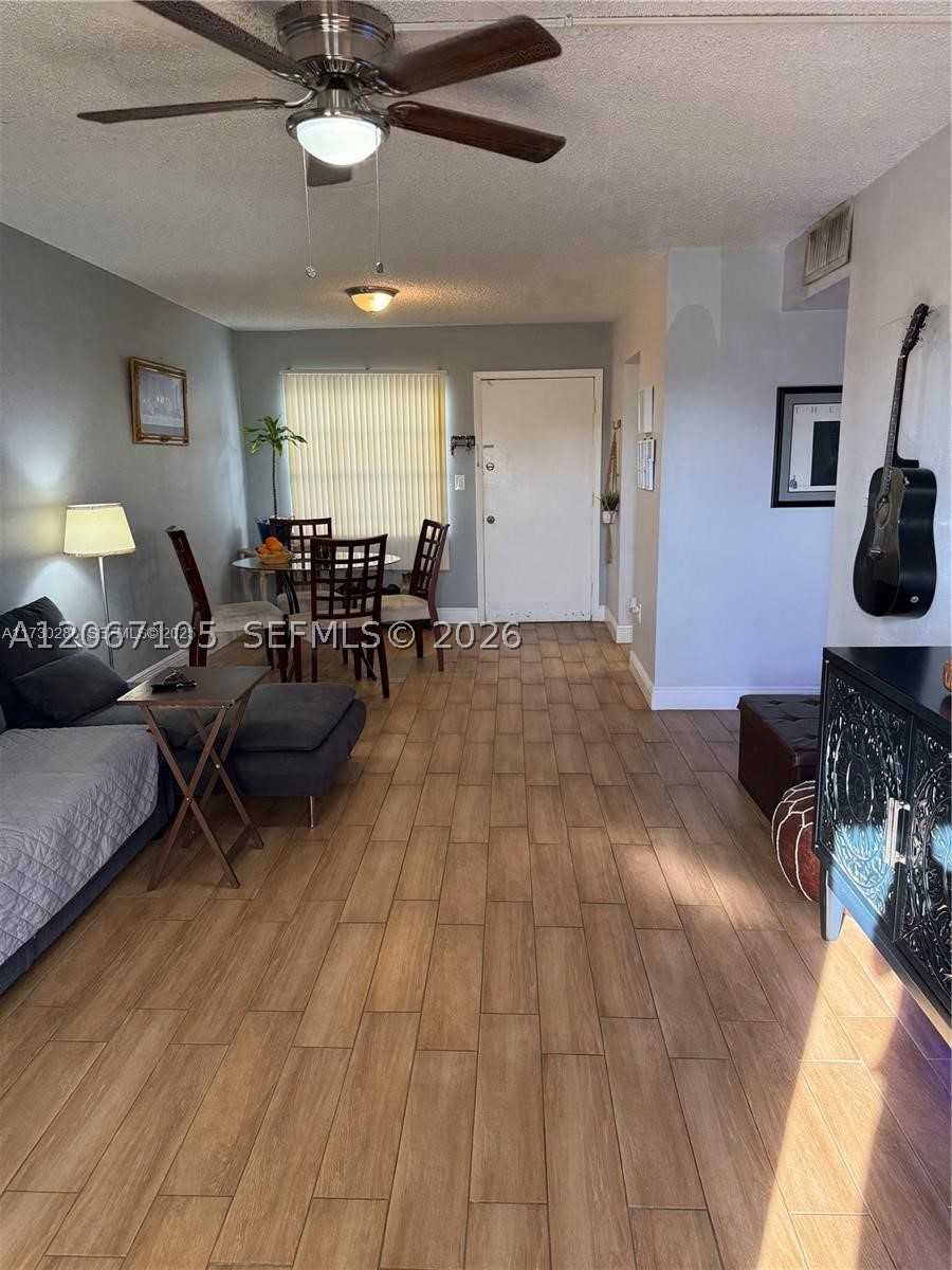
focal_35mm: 24
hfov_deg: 56.8
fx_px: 880
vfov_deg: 71.6
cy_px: 635
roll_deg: +0.8
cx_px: 476
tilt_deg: -11.7
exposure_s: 1/120
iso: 250
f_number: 1.78
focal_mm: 6.76
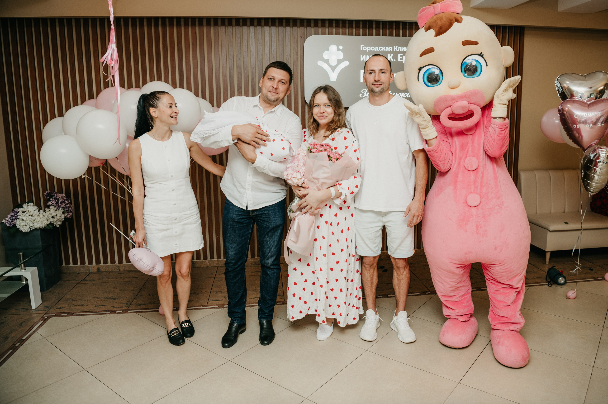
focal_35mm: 25
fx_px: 429
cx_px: 322
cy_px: 190
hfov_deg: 70.6
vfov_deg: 50.4
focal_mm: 24
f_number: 4
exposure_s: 1/160
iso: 200
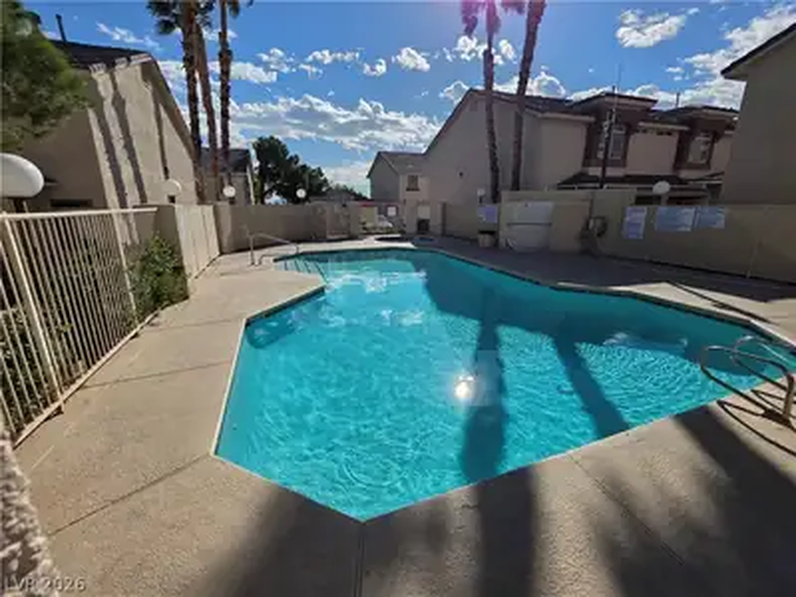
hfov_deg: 106.2
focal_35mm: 13
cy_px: 298
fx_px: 299
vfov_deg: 89.9
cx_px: 398
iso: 40
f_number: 1.9
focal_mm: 2.2
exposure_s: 1/4125
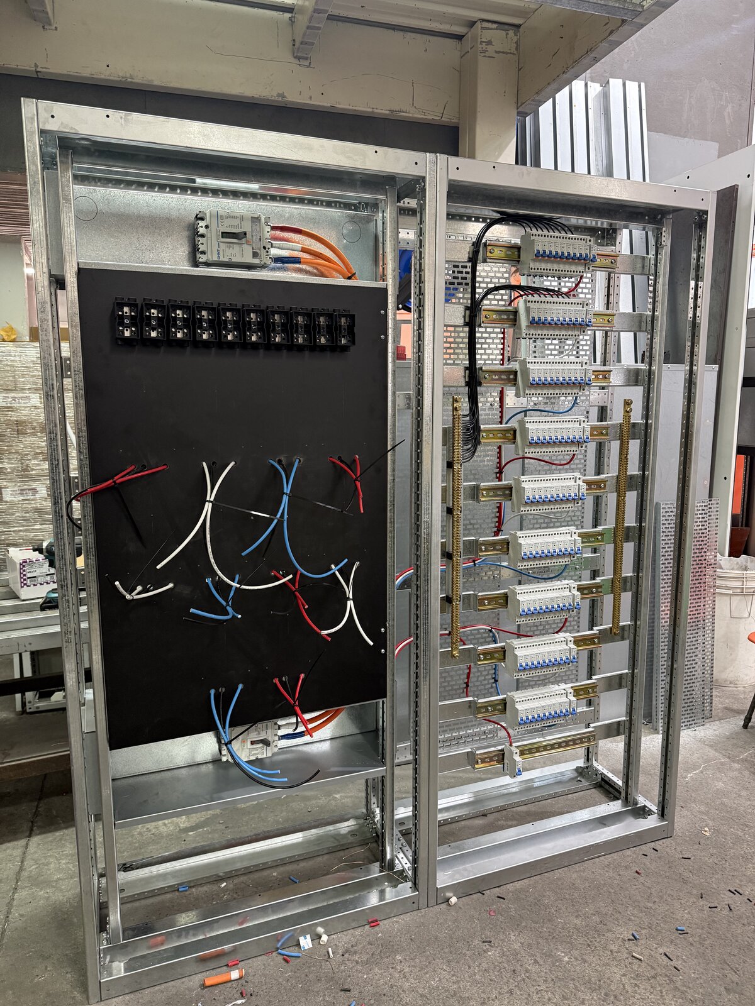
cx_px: 378
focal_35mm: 24
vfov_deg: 71.6
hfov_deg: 56.8
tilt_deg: -8.3
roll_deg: -0.9
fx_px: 698
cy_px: 503
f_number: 1.78
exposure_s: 1/50
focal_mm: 6.76
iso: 320
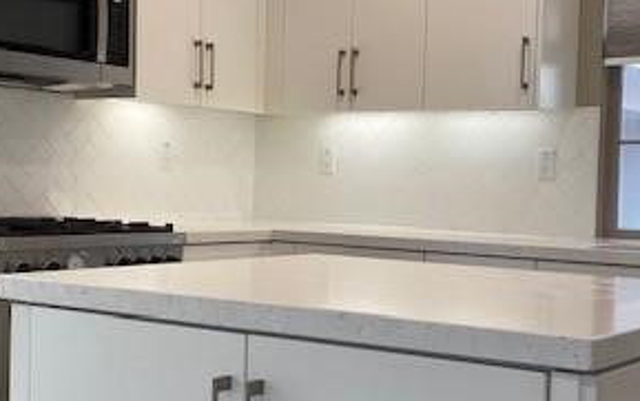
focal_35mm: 61
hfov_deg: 33.4
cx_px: 343
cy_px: 228
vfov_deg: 21.3
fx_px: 1065
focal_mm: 4.25
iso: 50
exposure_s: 1/120
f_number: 1.8
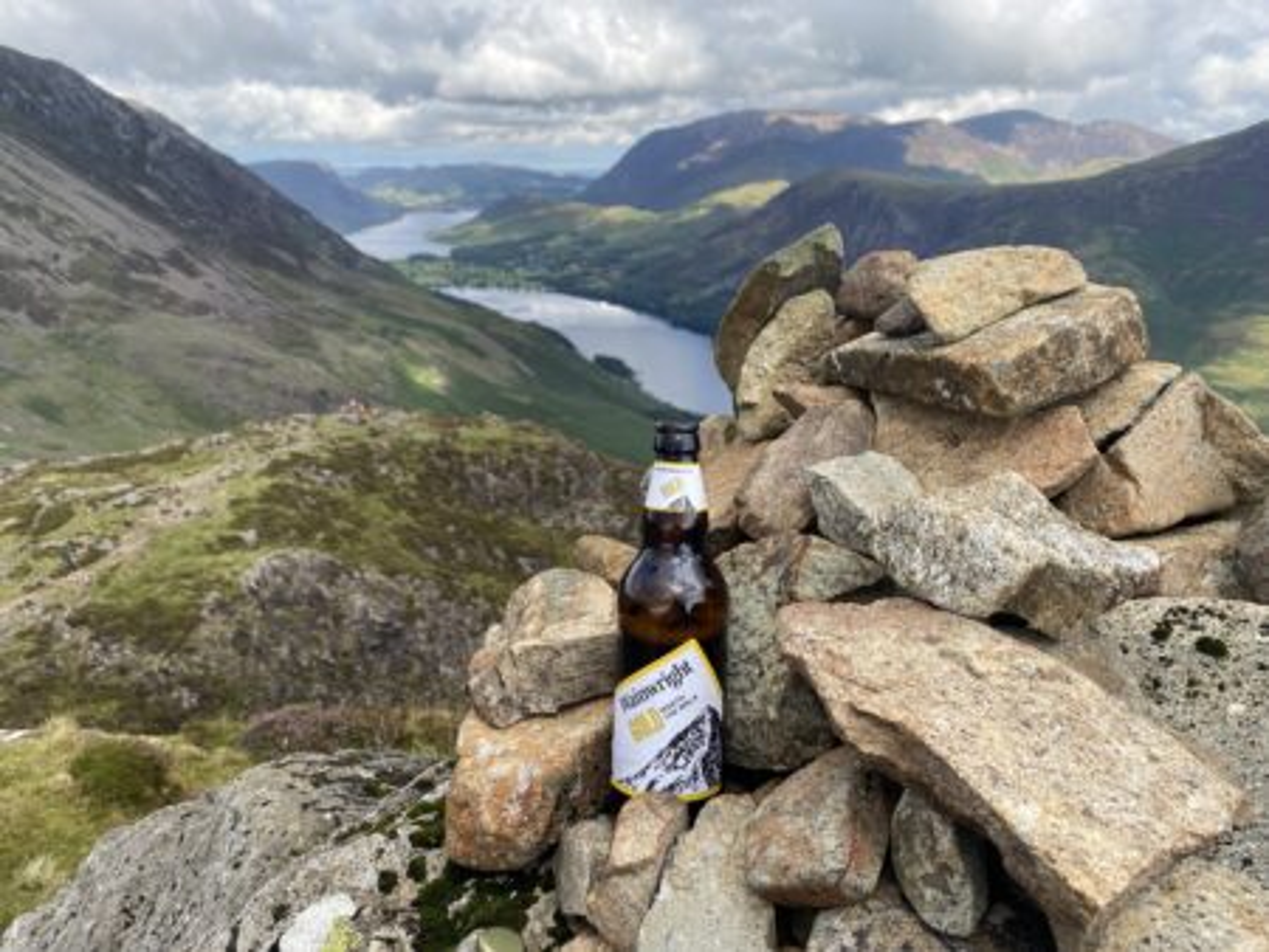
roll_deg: -0.3
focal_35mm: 26
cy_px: 476
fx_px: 954
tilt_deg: -17.8
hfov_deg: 67.3
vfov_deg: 53.1
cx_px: 634
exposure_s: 1/1170
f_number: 1.8
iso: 32
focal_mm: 4.25
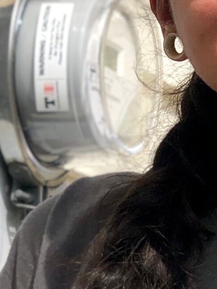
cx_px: 324
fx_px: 2692
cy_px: 203
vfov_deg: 6.2
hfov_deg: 4.6
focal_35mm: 322
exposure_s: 1/649
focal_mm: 6
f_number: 2.4
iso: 16
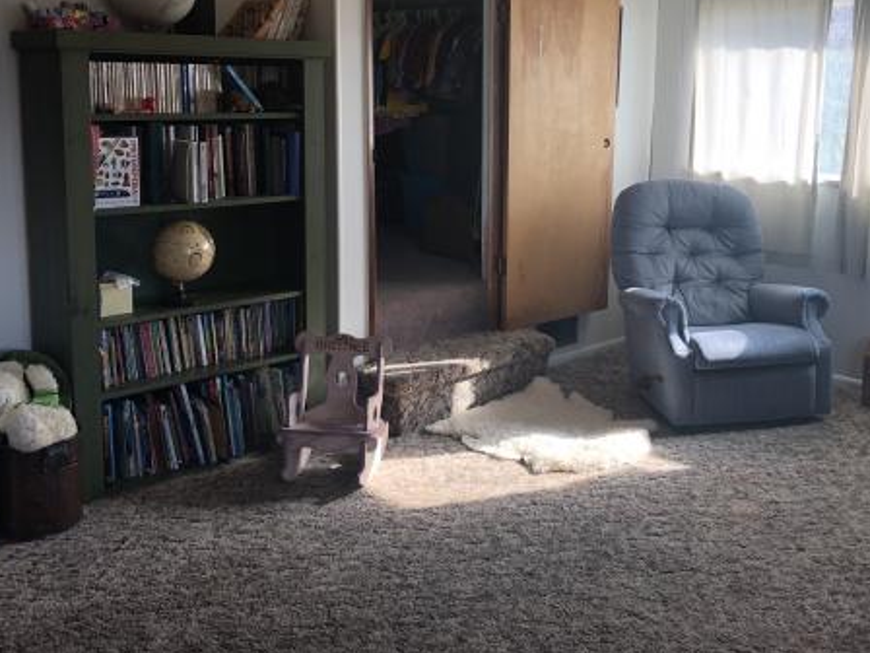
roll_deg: -0.7
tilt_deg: -6.4
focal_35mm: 40
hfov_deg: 46.6
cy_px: 227
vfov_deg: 35.7
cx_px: 513
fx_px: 1005
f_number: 1.8
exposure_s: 1/120
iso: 25
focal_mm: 4
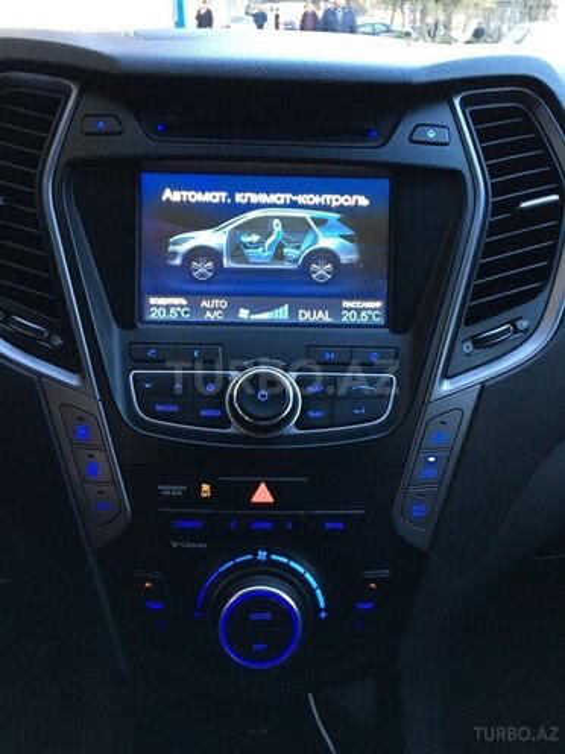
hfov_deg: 48.2
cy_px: 377
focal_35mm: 29
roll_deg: -1.9
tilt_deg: -29.9
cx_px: 282
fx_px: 631
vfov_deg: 61.7
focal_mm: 4.15
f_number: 2.2
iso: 200
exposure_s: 1/17
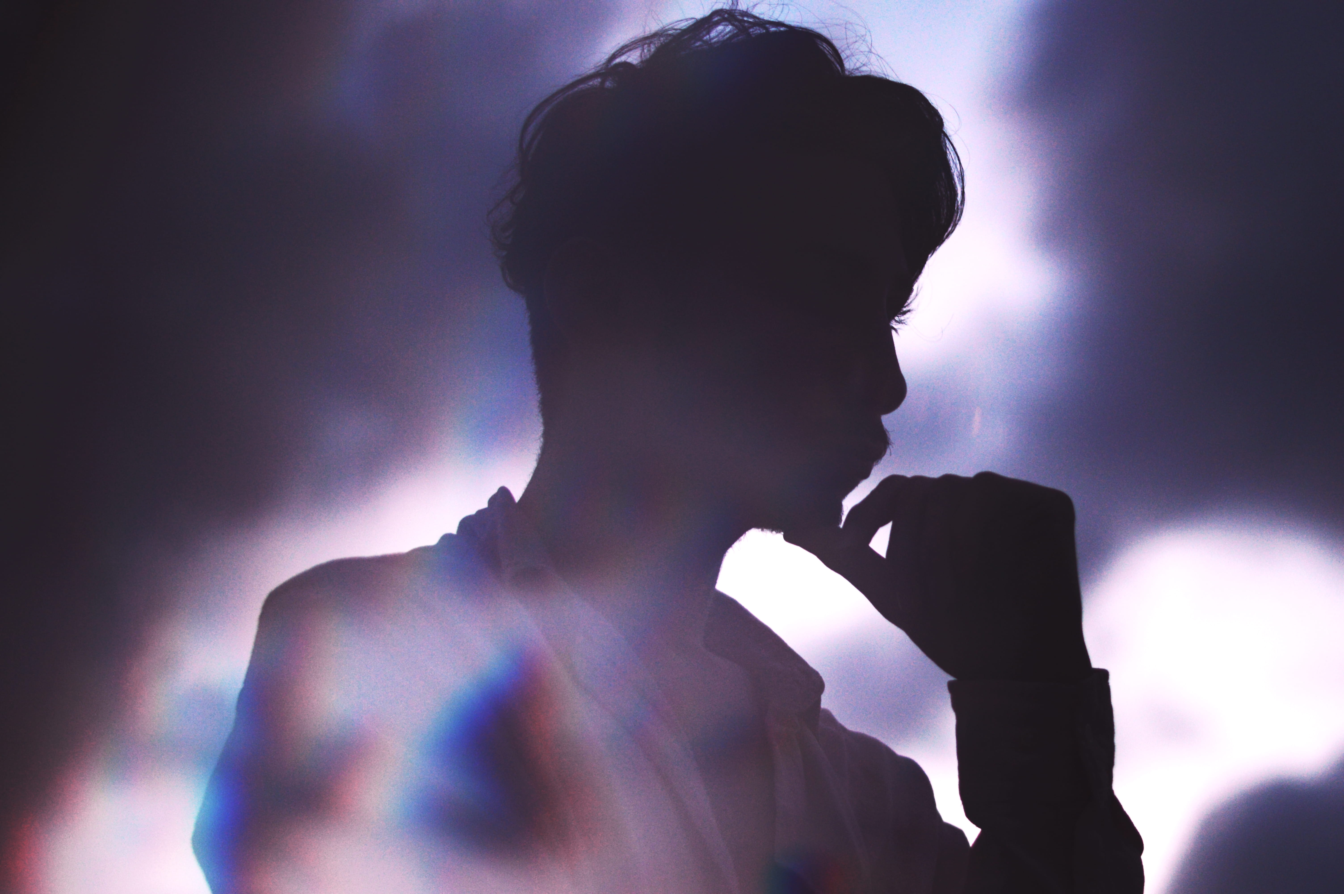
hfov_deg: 27.0
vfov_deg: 18.1
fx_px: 2797
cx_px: 672
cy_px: 447
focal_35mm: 75
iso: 400
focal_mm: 50
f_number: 2
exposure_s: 1/200
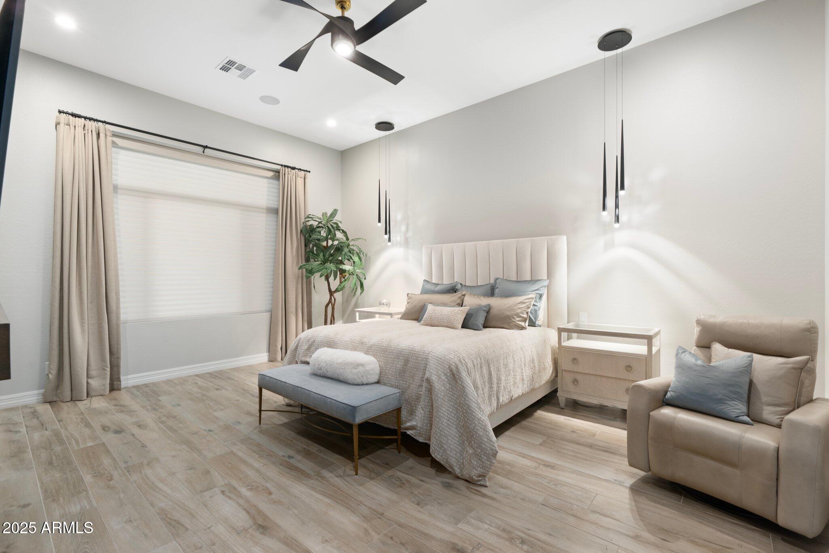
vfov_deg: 73.7
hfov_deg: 96.7
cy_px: 276
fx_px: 368
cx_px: 414
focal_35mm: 16
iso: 1000
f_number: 8
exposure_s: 1/2
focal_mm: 16
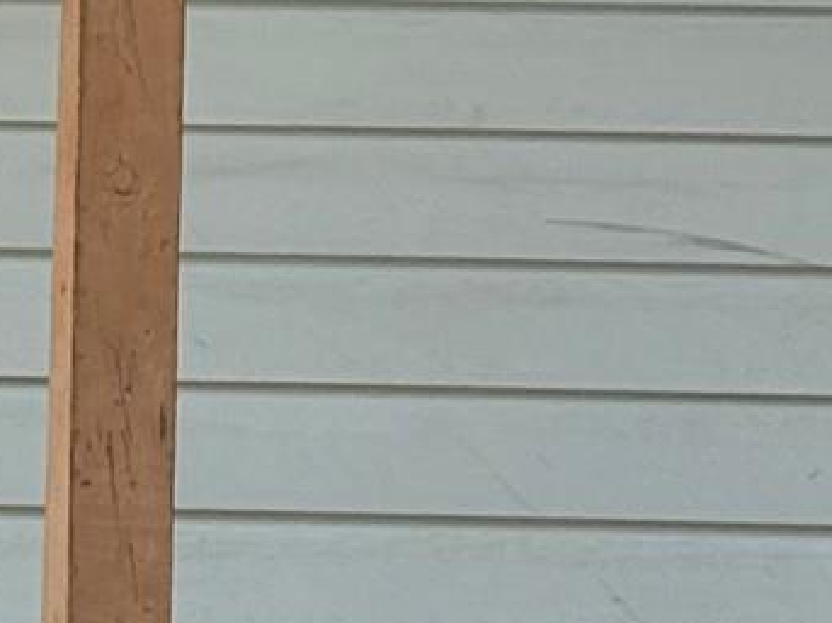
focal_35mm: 287
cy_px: -368
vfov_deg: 5.1
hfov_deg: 6.7
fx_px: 6896
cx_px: -910
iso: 100
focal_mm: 6.76
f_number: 1.78
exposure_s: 1/392
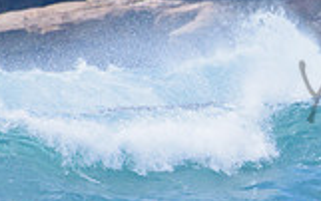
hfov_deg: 0.9
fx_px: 19678
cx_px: 635
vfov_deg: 0.6
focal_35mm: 2247
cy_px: 142
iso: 280
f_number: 5.6
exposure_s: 1/2000
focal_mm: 500
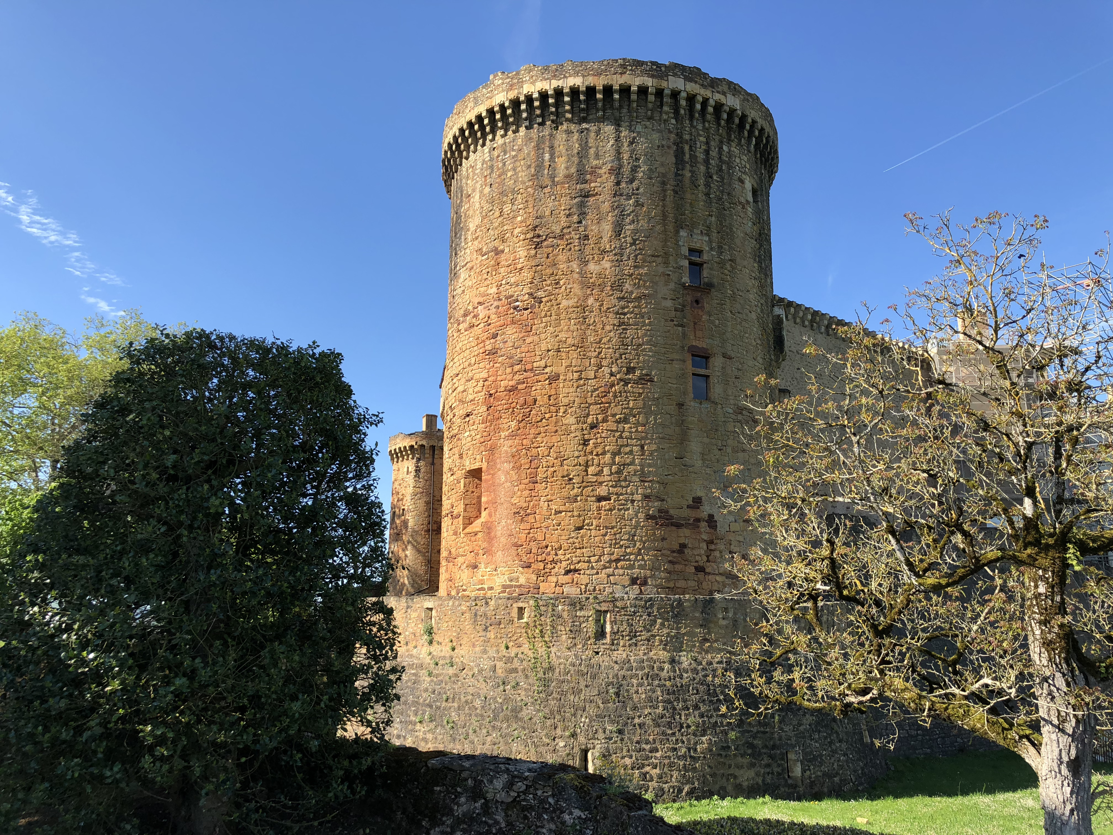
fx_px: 900
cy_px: 418
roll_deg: +0.4
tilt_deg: +14.5
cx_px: 556
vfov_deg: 49.7
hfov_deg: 63.4
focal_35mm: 28
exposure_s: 1/960
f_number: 1.8
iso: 20
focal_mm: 4
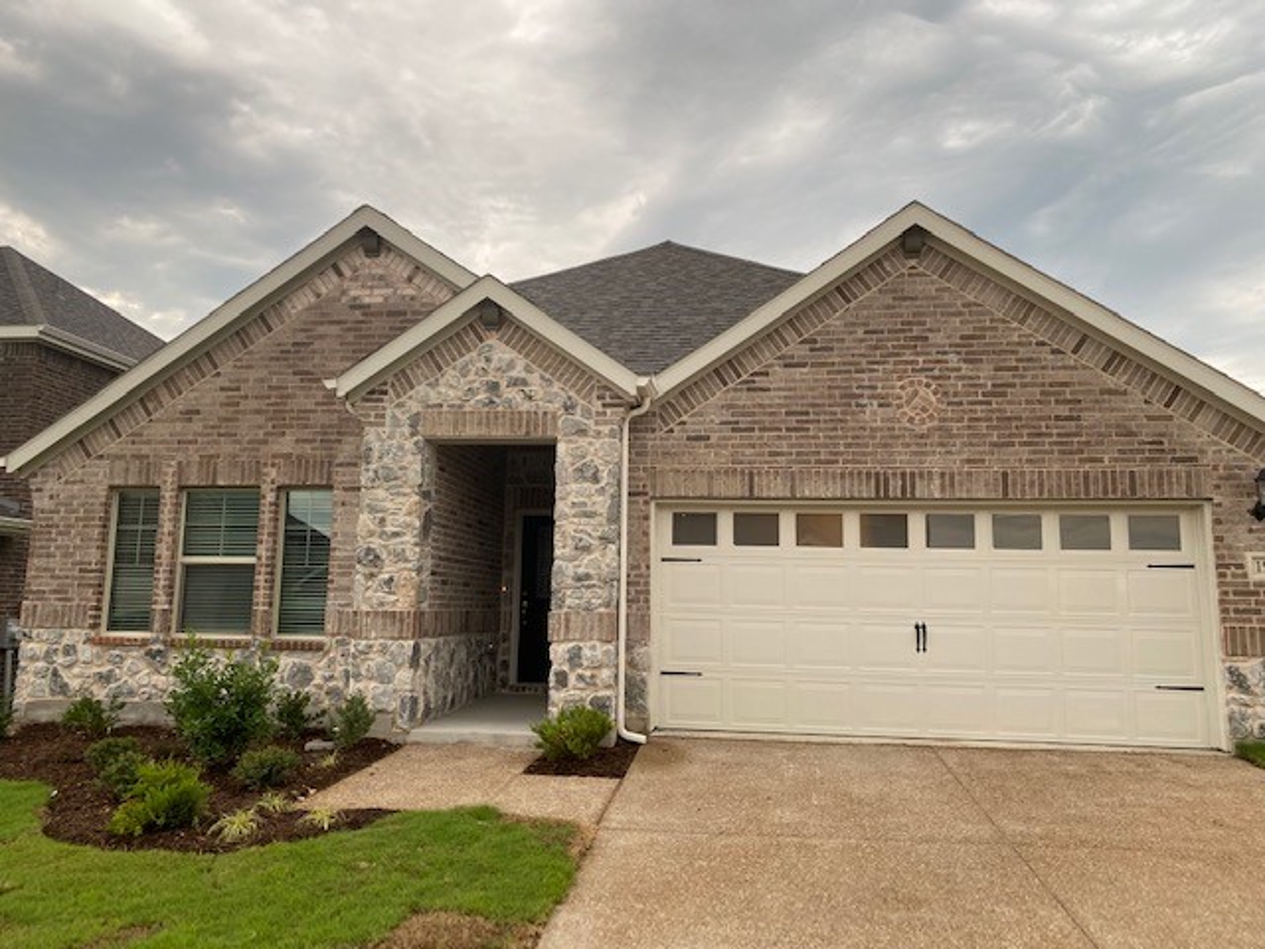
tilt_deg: +8.5
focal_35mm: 26
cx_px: 632
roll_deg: -1.5
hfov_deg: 67.3
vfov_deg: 53.1
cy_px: 474
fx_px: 950
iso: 50
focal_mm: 4.25
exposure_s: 1/122
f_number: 1.8
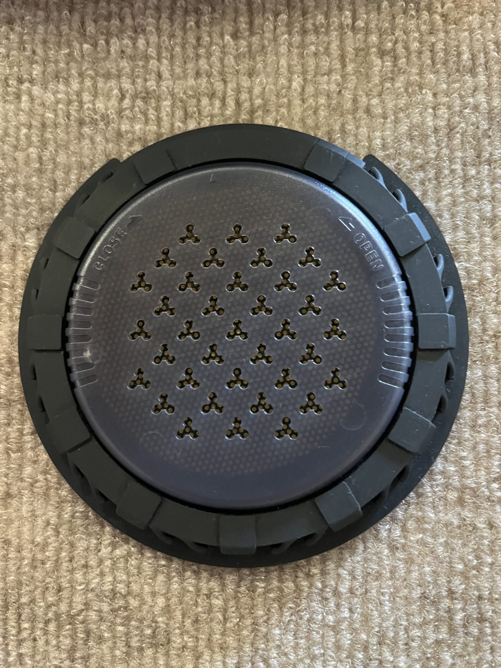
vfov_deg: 67.3
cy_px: 334
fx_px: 502
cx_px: 250
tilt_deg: -85.0
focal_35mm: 26
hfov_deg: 53.1
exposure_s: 1/30
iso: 1000
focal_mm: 5.1
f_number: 1.6
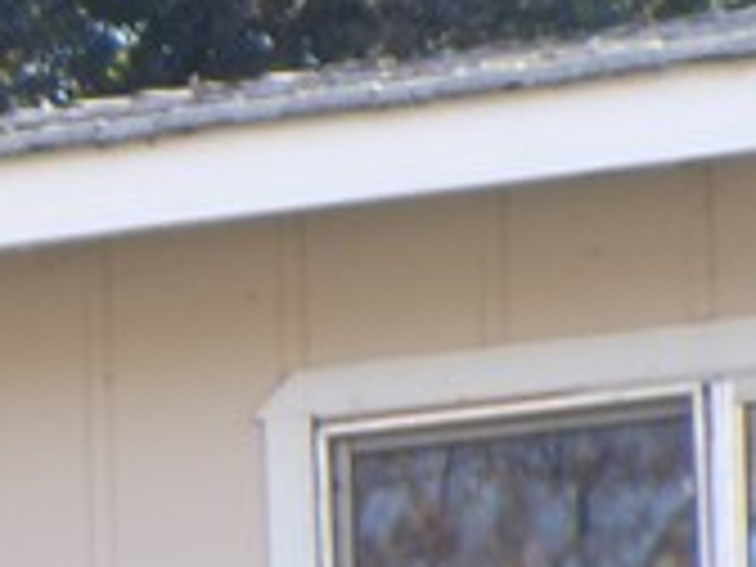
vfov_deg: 5.6
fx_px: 5591
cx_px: -1098
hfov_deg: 7.2
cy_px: 1418
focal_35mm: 256
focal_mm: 7.6
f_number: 3.4
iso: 100
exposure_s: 1/140
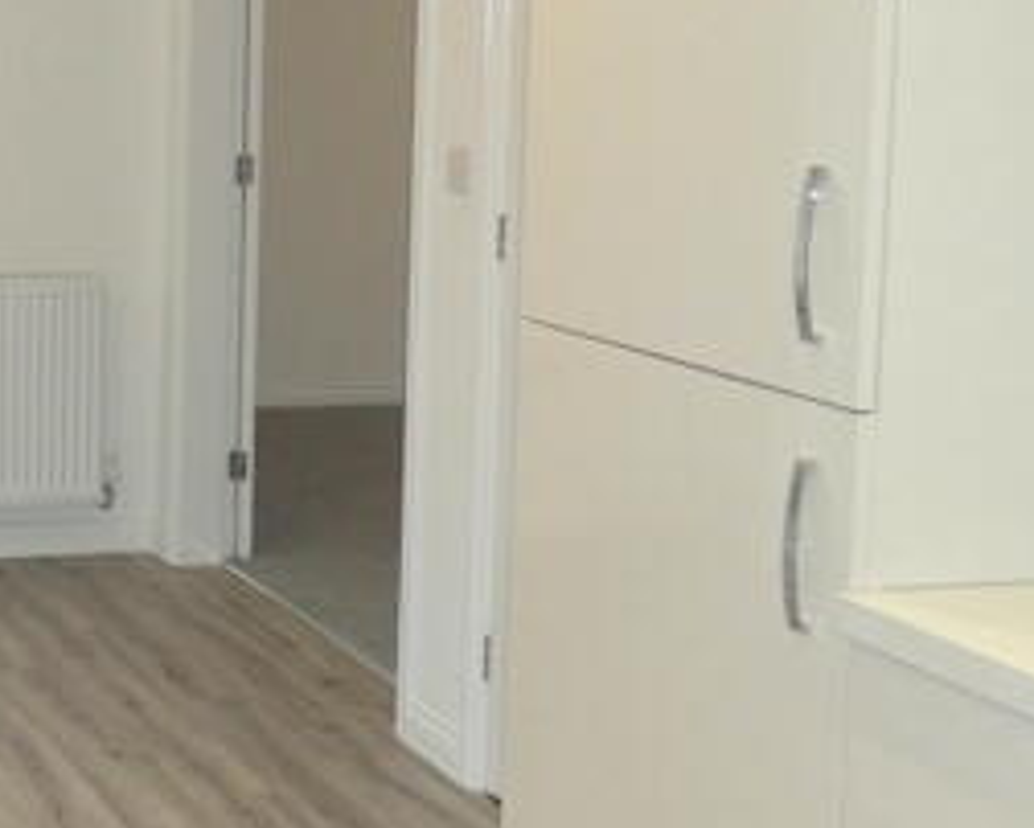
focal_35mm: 62
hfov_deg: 26.7
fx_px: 1899
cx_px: -234
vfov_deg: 24.3
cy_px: 193
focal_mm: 3.6
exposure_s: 1/60
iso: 125
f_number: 2.8
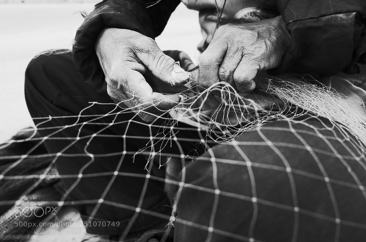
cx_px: 183
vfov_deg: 46.2
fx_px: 284
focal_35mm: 28
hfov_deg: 65.6
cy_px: 121
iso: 320
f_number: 4
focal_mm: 18.3
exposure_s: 1/200
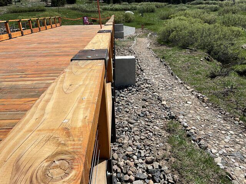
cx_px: 123
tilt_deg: -23.0
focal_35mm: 29
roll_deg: +2.2
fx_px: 206
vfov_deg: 48.2
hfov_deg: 61.7
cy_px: 92
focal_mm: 3
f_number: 1.8
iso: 25
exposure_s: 1/1786
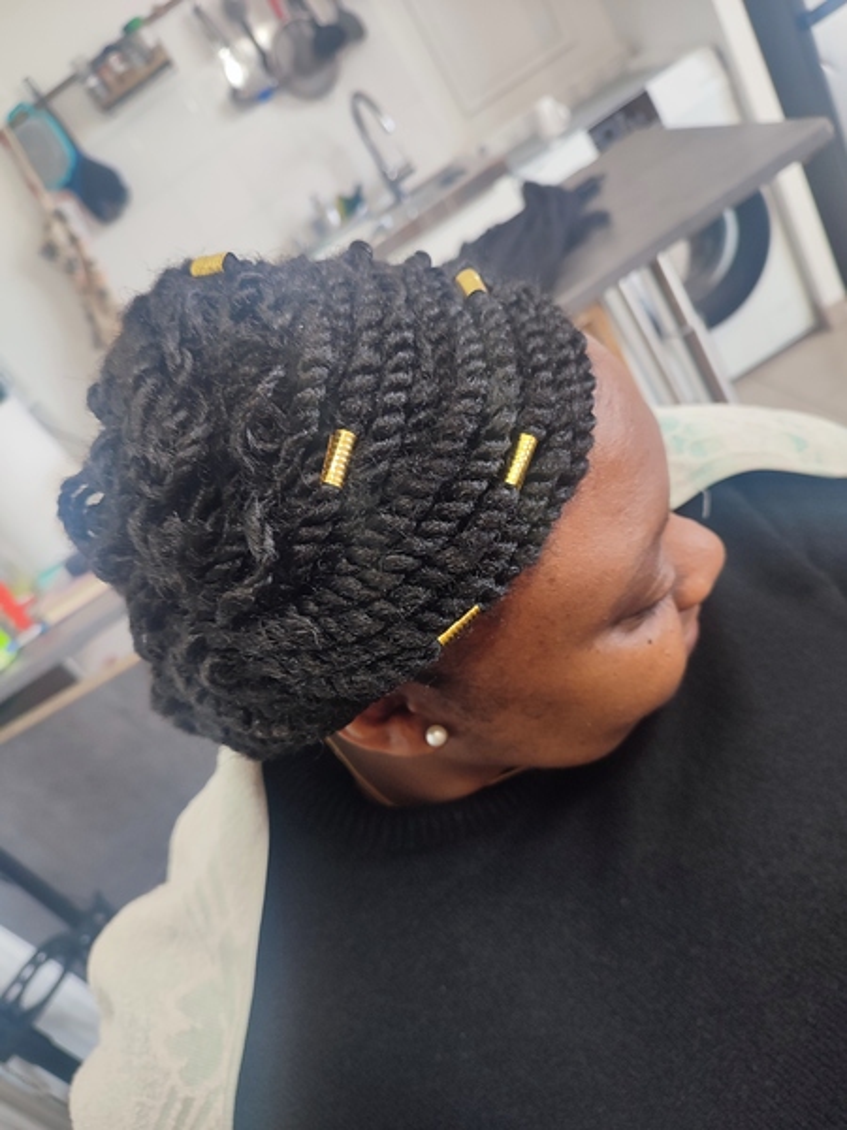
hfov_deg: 56.8
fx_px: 783
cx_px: 424
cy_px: 565
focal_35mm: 24
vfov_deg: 71.6
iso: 271
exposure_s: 1/20
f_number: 1.89
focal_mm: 5.89
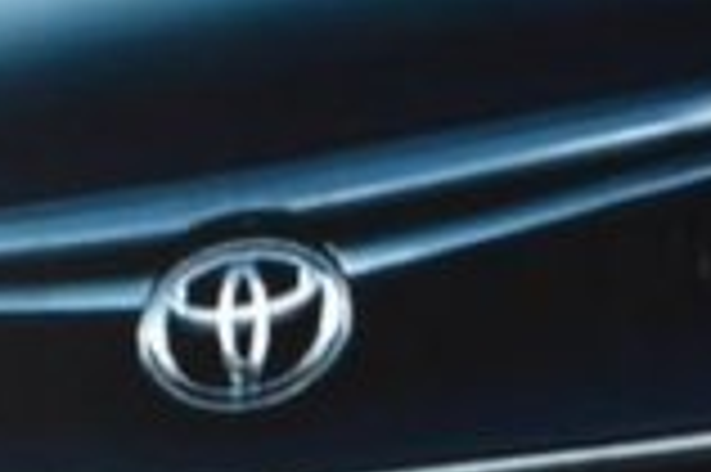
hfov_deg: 9.9
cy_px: 1117
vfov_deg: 6.6
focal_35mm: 198
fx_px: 3906
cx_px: -531
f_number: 5
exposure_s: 1/100
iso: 400
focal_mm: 26
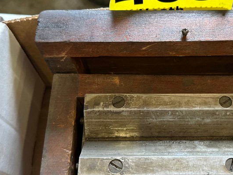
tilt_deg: -65.5
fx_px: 310
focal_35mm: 46
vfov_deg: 31.5
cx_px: 165
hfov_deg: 40.4
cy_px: 99
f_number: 1.78
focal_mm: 6.86
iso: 250
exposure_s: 1/69
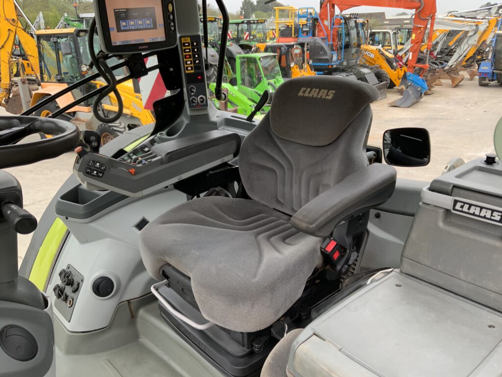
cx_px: 251
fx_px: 421
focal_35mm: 29
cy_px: 188
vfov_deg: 48.2
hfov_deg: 61.7
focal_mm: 3
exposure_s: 1/122
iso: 32
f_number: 1.8
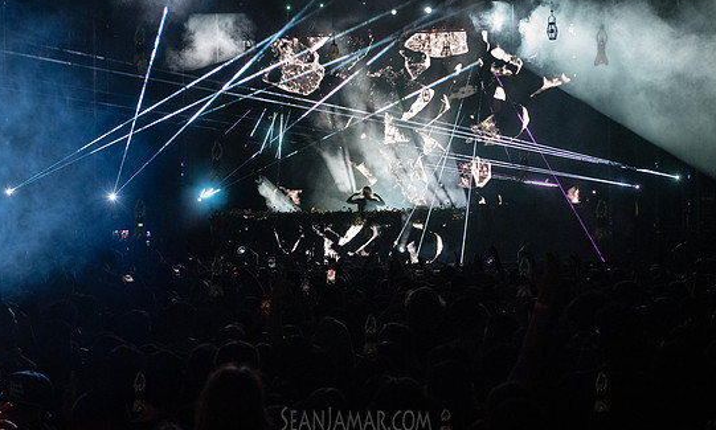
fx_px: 1313
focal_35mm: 68
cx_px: 380
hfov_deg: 30.5
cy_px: 250
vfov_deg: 18.6
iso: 6400
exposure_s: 1/400
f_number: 4
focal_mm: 60
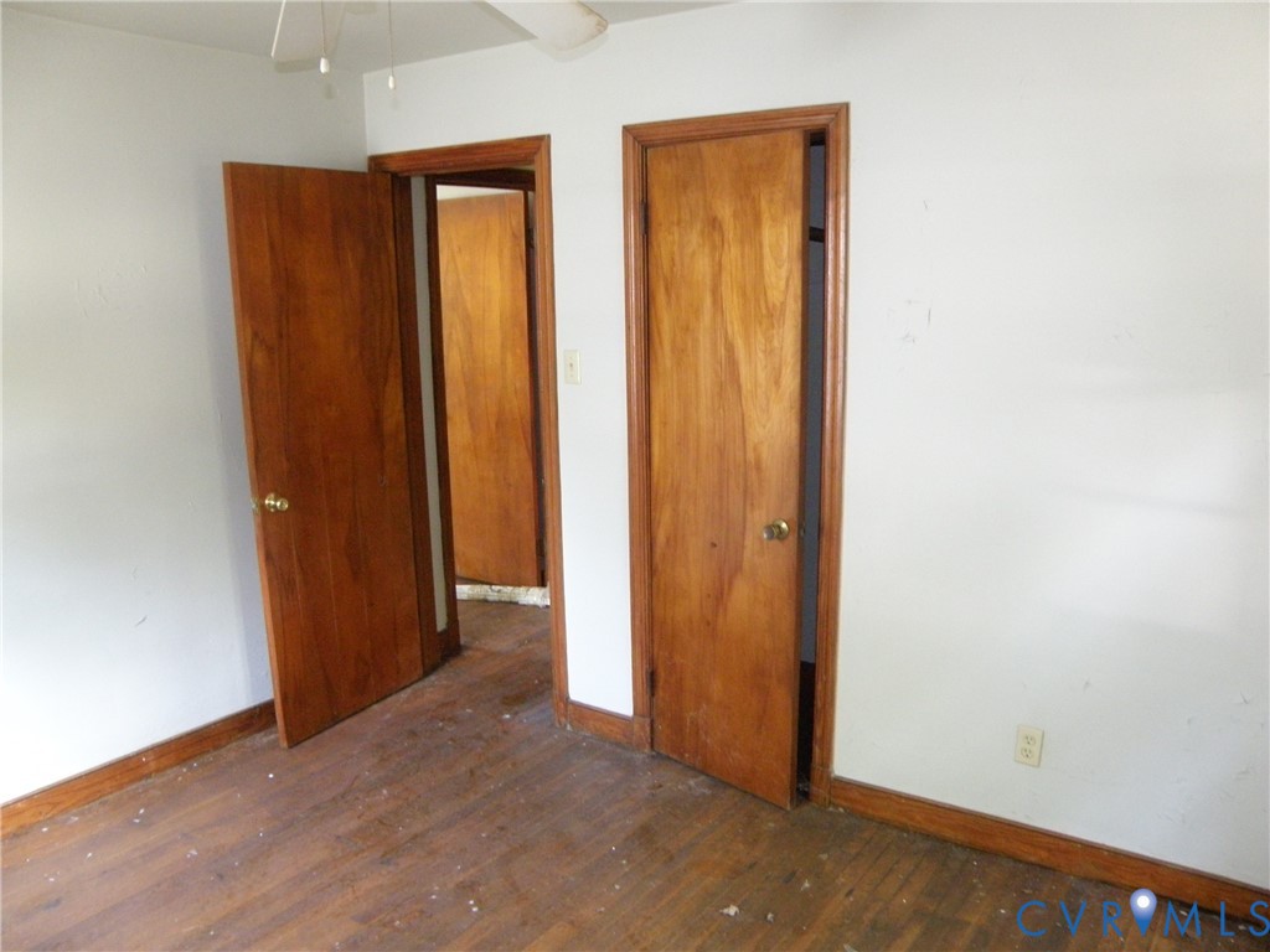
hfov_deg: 67.3
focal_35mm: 26
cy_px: 476
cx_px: 635
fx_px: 954
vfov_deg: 53.1
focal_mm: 4.6
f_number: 3.2
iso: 400
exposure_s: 1/13
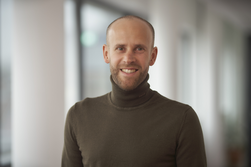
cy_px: 84
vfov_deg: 10.2
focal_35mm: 135
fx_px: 941
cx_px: 126
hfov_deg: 15.2
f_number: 2.5
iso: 250
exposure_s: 1/125
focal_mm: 135
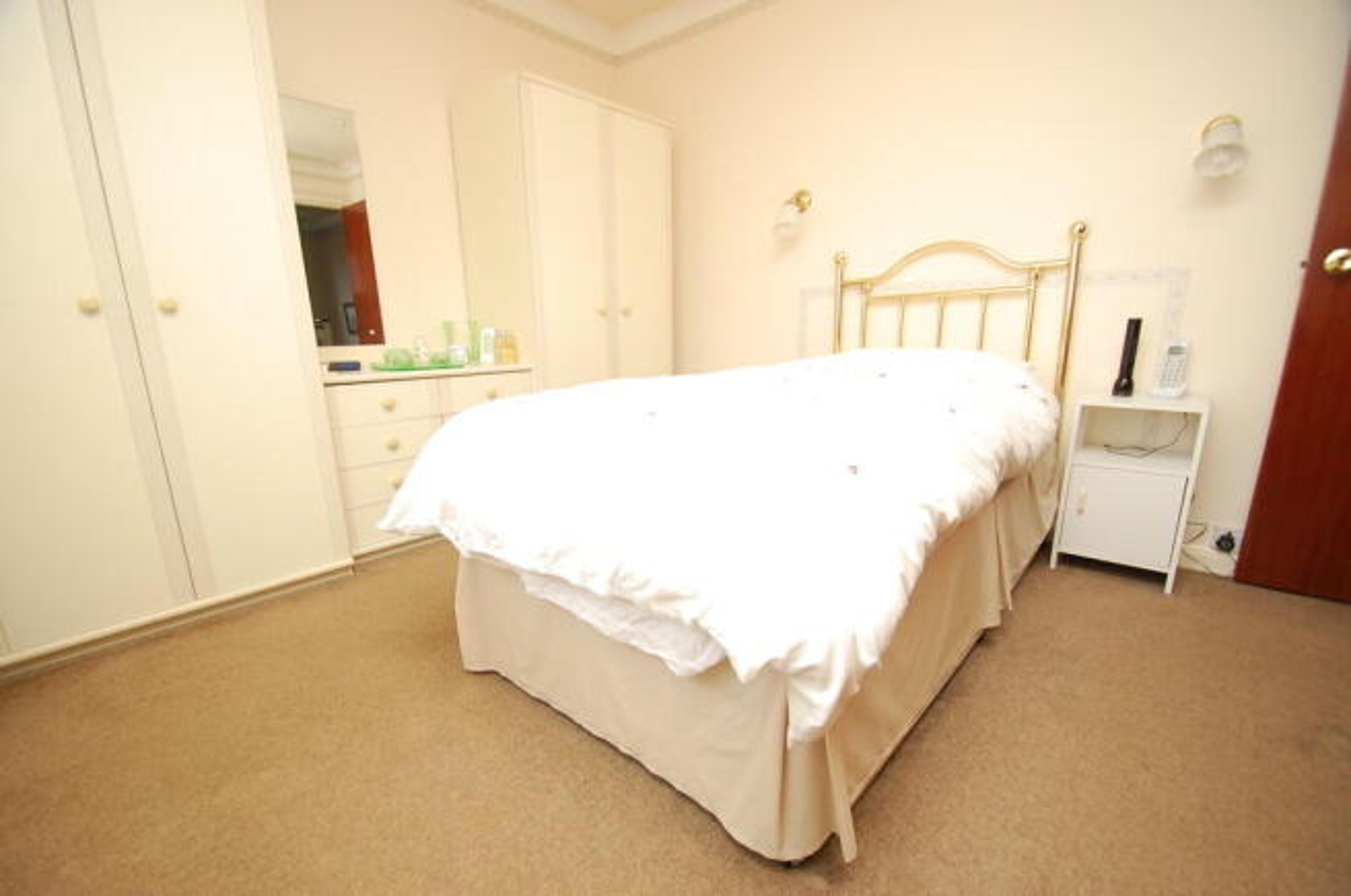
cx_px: 676
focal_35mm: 15
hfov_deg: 100.5
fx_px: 562
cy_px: 448
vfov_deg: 77.1
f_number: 4
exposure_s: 1/60
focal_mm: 10
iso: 400
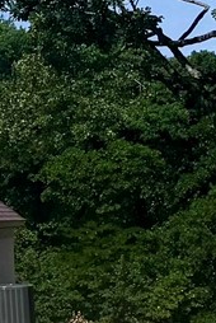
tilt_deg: +1.8
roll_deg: +1.2
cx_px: -712
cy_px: 140
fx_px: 1804
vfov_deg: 10.2
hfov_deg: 5.7
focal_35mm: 201
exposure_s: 1/7937
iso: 80
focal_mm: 6.76
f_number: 1.78
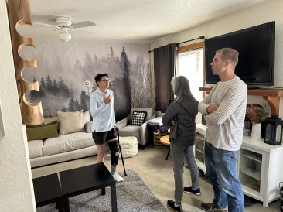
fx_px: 196
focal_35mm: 24
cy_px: 106
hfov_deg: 71.6
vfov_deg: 56.8
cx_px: 142
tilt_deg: -9.2
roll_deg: +2.7
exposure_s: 1/60
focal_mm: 6.86
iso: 400
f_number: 1.78
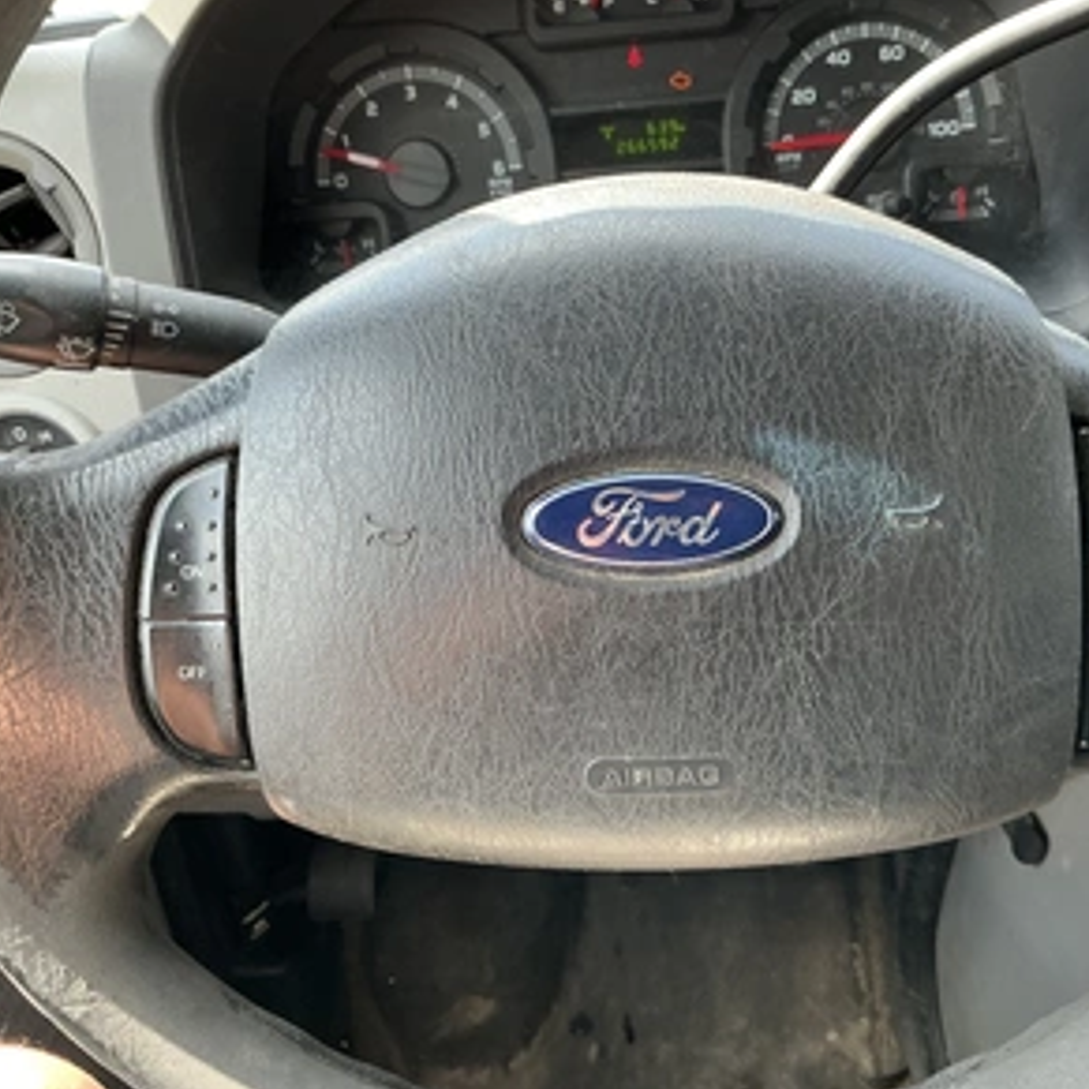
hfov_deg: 48.3
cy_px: 554
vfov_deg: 48.4
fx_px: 1210
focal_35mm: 34
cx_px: 629
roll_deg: +7.6
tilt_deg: -32.3
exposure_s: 1/122
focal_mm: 3
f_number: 1.8
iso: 50
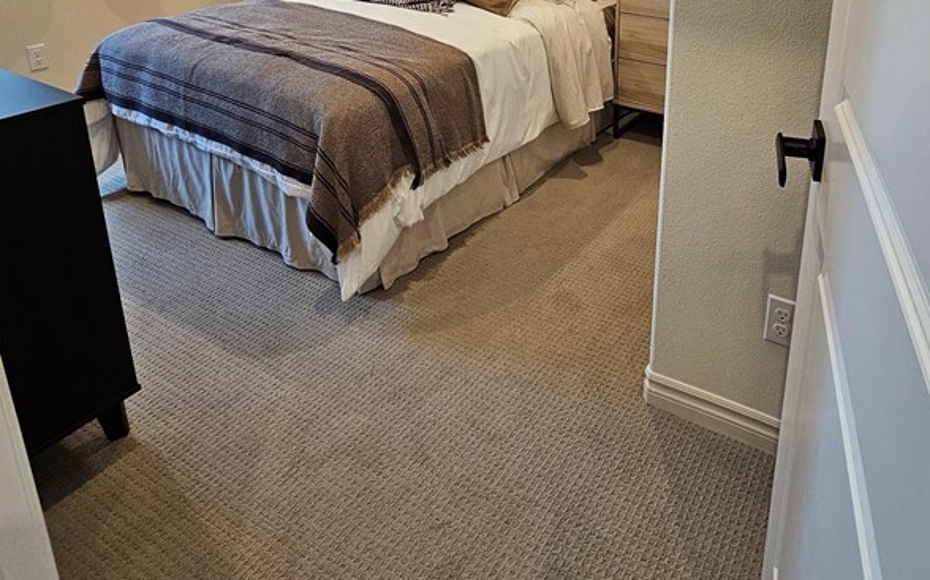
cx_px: 606
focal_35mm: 24
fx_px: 608
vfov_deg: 45.6
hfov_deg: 73.0
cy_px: 46
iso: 250
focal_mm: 2.2
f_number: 2.2
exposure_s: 1/60
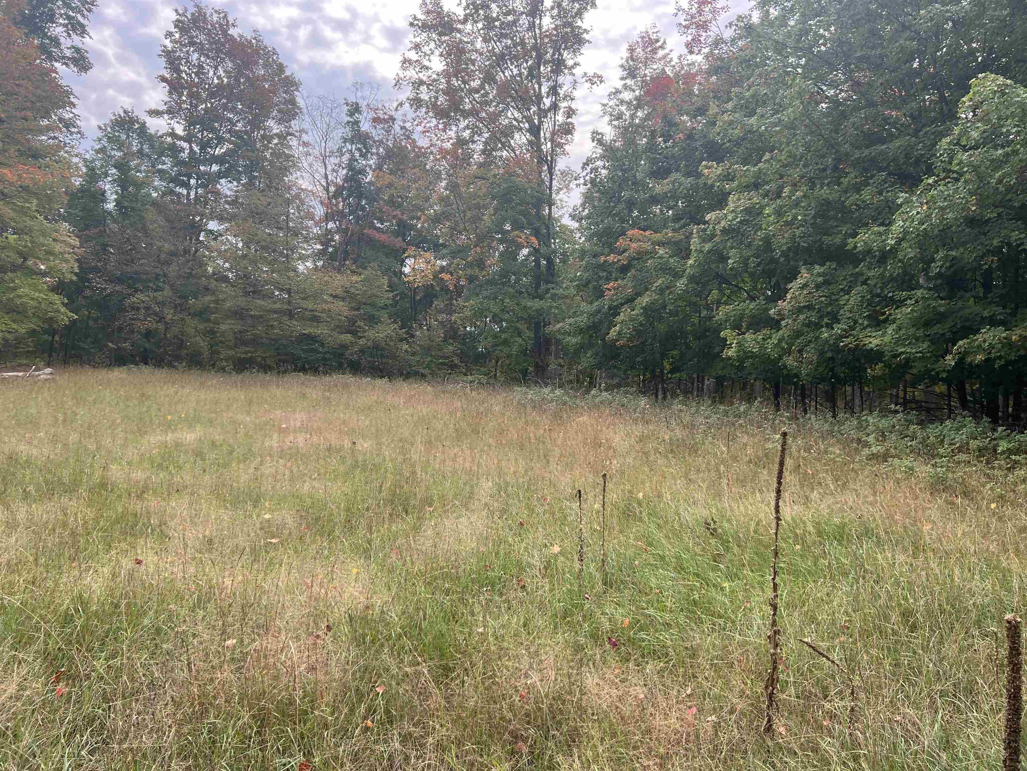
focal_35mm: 26
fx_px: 771
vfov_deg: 53.1
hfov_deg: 67.3
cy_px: 386
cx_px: 514
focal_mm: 5.7
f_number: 1.5
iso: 50
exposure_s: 1/909
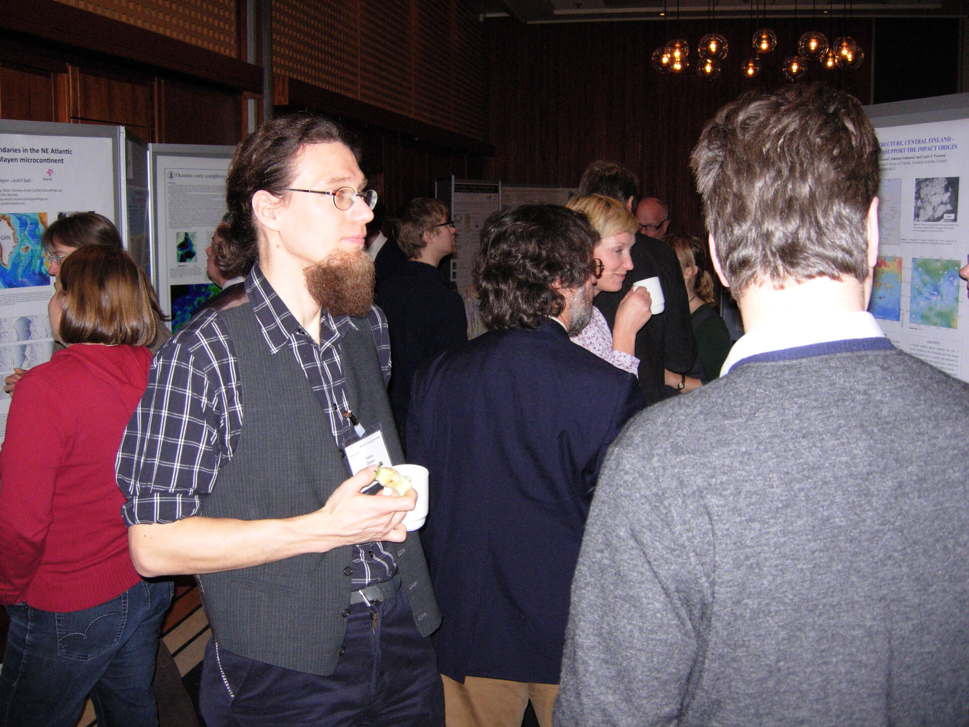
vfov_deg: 39.7
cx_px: 484
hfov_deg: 51.4
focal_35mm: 36
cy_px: 364
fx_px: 1008
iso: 200
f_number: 2.7
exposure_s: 1/181
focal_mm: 7.5
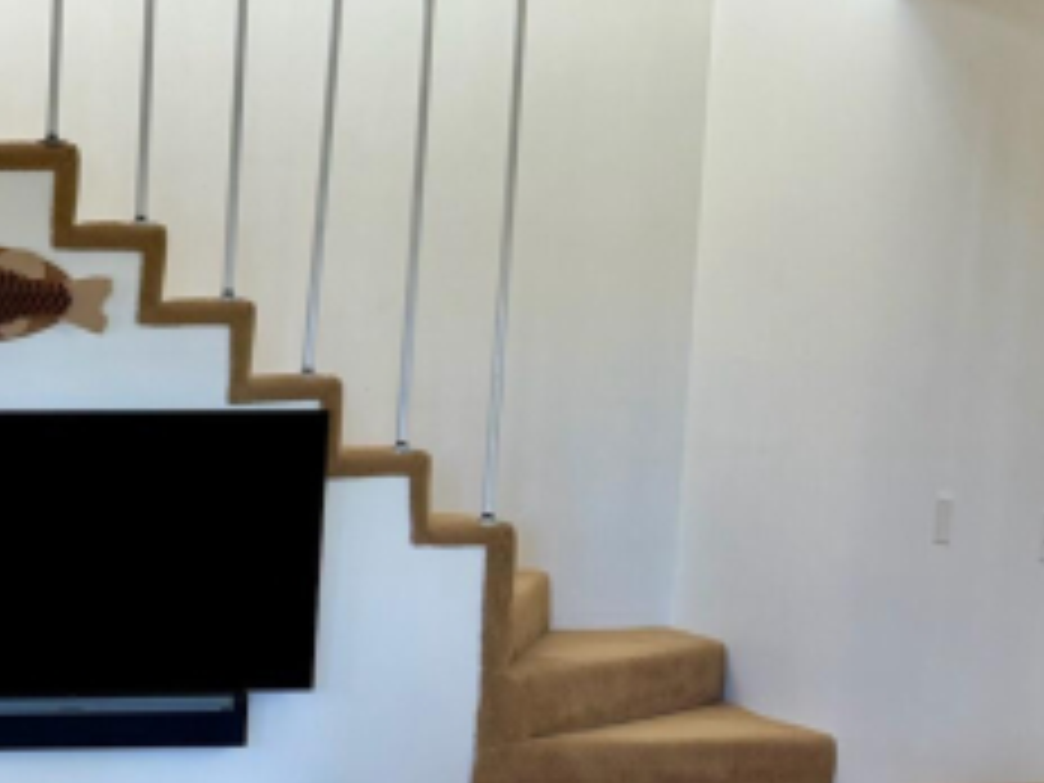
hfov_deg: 25.6
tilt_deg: -8.5
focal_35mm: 69
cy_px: 716
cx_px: -169
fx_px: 2081
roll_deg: +0.0
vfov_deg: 20.8
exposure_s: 1/120
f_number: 1.78
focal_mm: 6.76
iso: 125
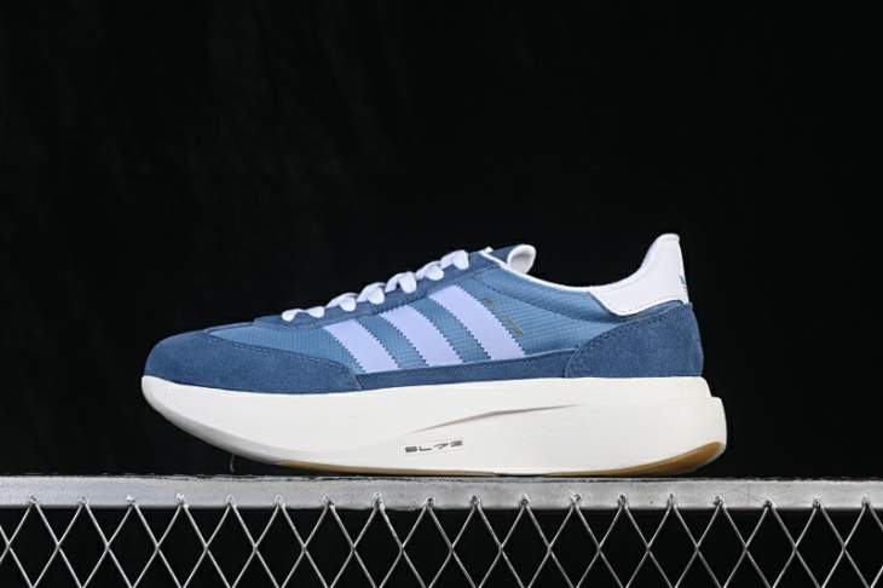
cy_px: 294
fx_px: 1839
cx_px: 442
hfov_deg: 27.0
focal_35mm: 75
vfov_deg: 18.2
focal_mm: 50
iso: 160
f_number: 8
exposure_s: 1/80
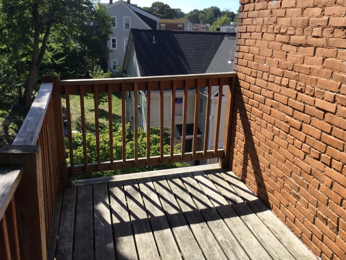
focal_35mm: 31
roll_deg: -2.7
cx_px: 173
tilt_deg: -18.7
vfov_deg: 45.4
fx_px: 310
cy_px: 130
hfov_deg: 58.4
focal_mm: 3.3
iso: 25
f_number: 2.4
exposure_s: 1/696
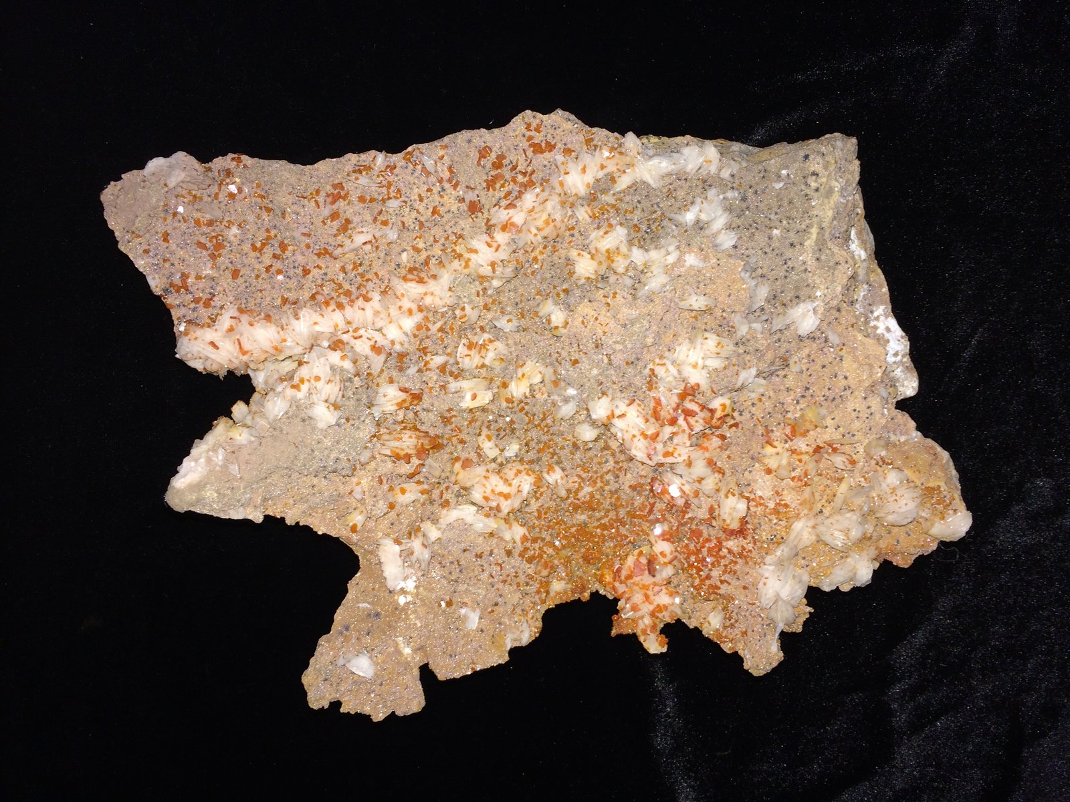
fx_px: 927
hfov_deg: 60.0
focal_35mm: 30
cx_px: 535
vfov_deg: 46.8
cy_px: 401
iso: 32
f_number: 2.2
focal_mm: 4.12
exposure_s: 1/44
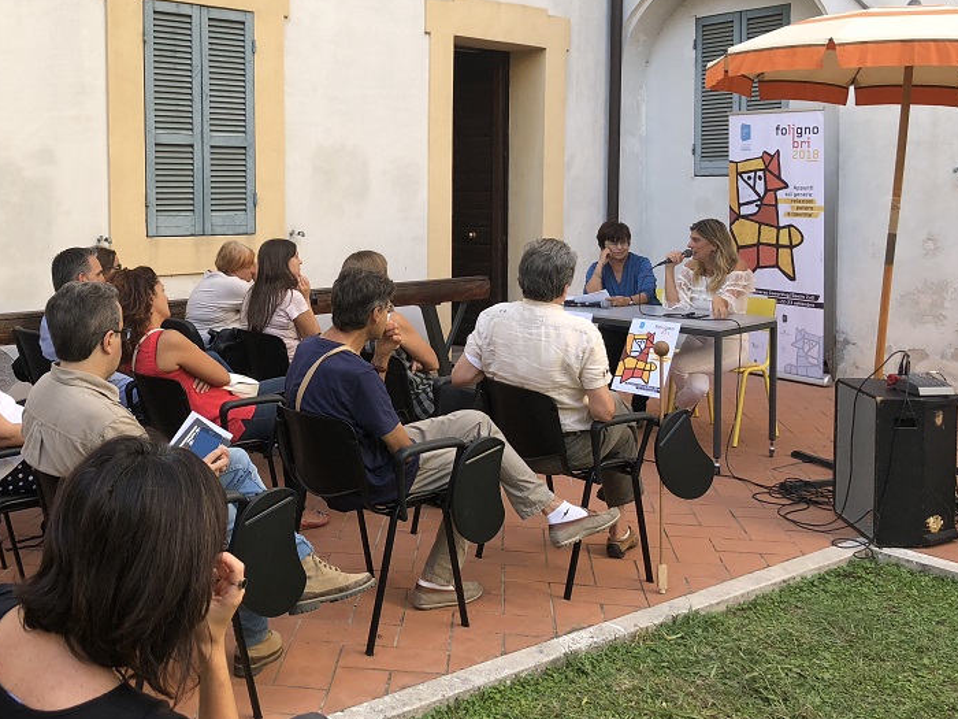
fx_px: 1107
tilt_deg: -3.3
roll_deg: +0.1
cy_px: 255
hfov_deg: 46.0
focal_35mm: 40
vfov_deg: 35.7
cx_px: 315
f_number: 1.8
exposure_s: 1/120
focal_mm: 4
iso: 25
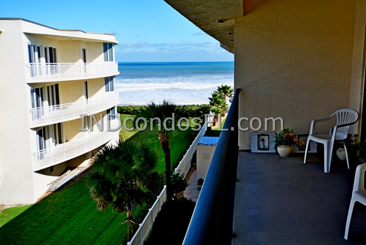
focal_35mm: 36
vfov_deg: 36.9
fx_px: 366
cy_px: 122
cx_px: 183
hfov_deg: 53.1
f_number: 7.1
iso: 100
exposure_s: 1/200
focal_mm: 24
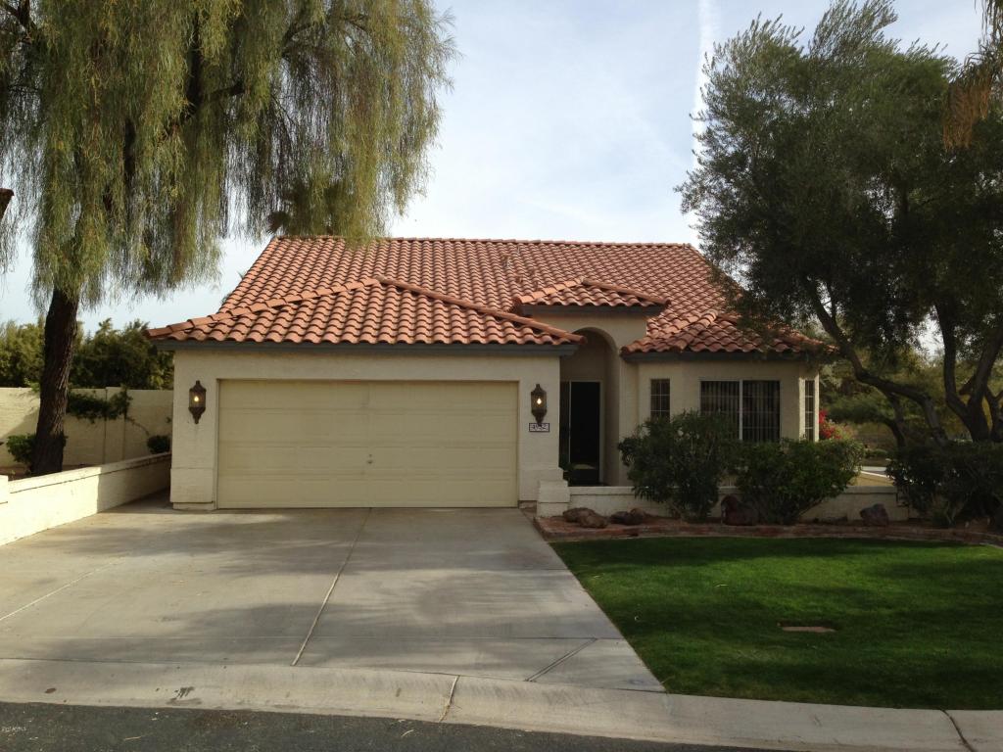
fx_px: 956
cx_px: 502
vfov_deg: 42.9
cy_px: 376
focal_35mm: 33
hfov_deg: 55.4
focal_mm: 4.13
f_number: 2.4
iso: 50
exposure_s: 1/1323
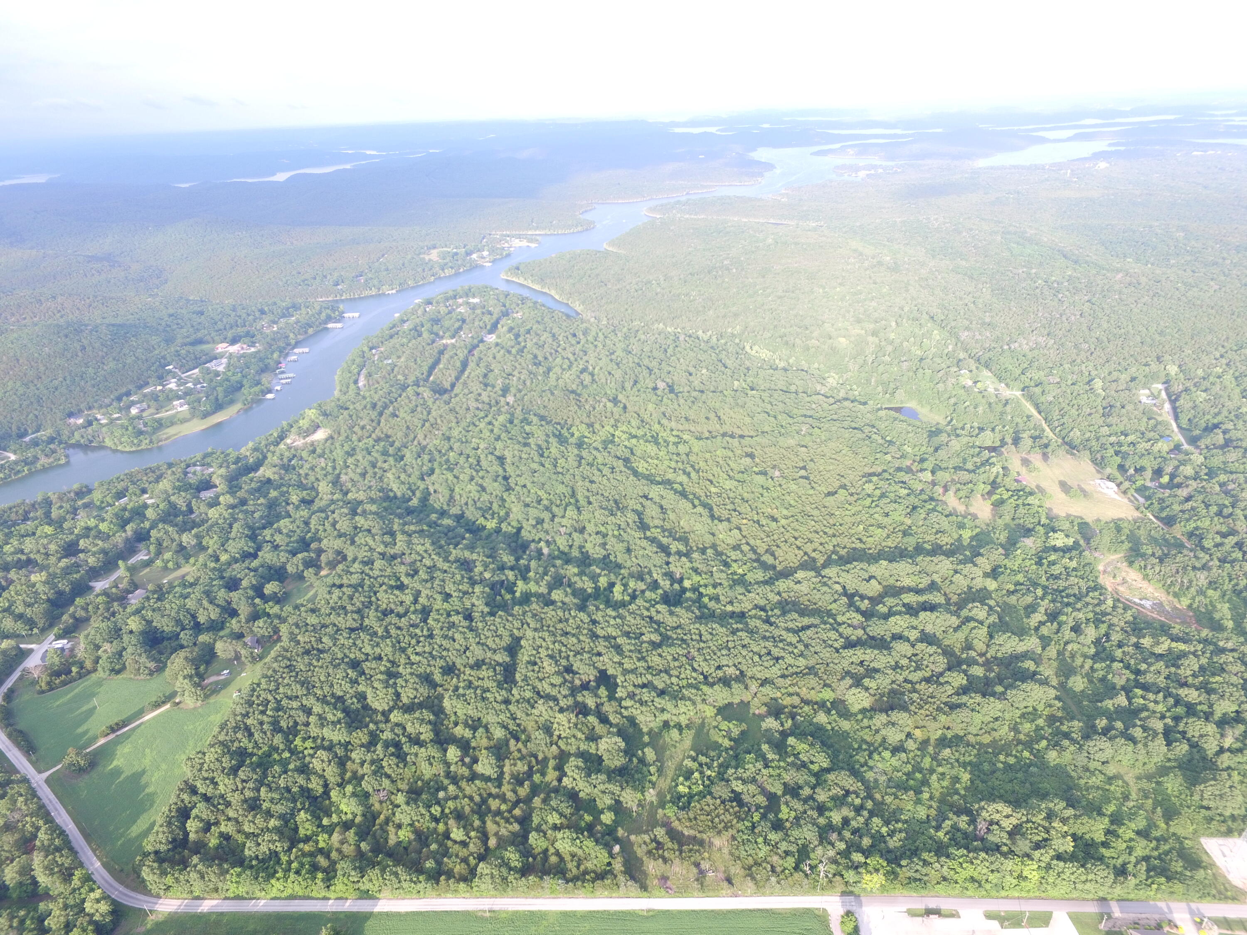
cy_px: 468
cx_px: 624
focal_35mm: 20
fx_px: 720
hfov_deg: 81.7
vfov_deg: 66.0
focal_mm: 3.61
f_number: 2.8
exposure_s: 1/127
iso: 100
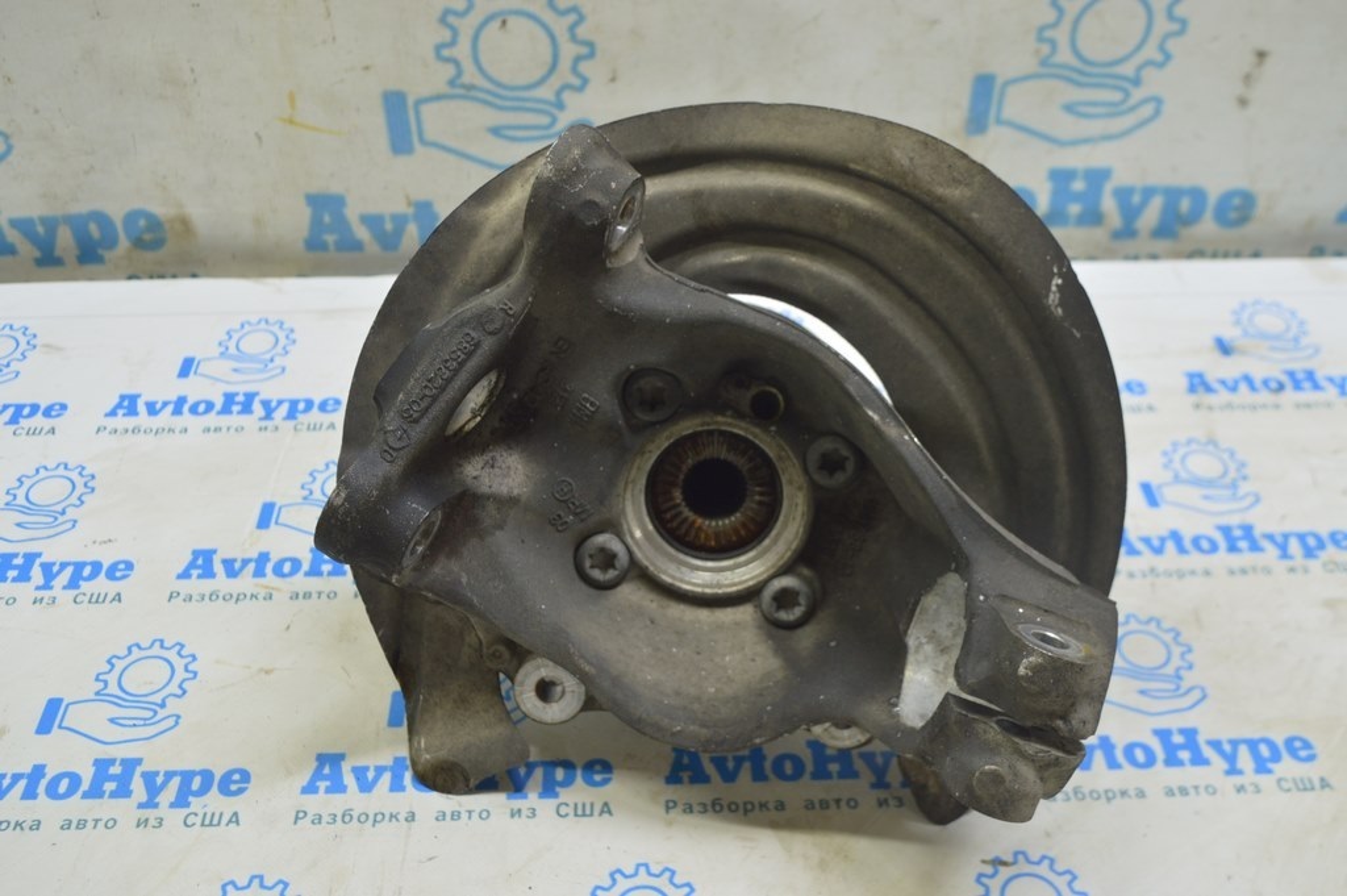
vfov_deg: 35.4
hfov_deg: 51.3
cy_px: 448
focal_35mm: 38
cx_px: 674
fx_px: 1402
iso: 400
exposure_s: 1/20
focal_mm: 25
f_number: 5.6
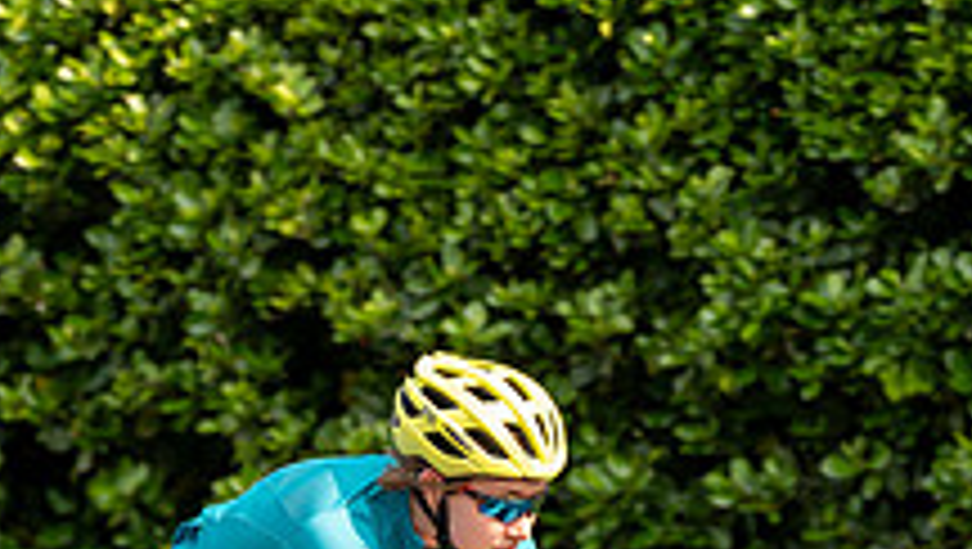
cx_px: 300
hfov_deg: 3.0
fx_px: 18808
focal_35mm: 729
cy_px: 830
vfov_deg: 1.7
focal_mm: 191
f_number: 3.2
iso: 200
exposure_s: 1/1000
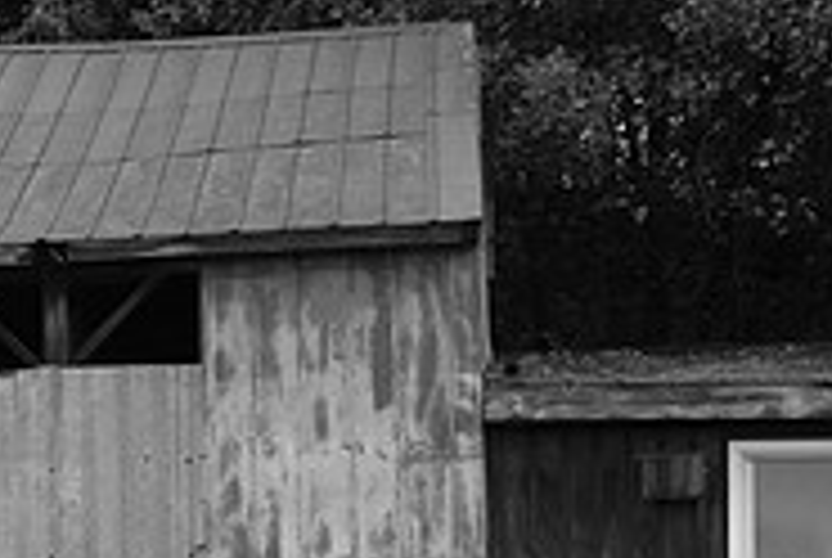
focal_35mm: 166
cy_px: 583
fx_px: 3843
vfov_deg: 8.2
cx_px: -414
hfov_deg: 11.8
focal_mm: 35
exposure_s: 1/110
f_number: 5
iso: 200
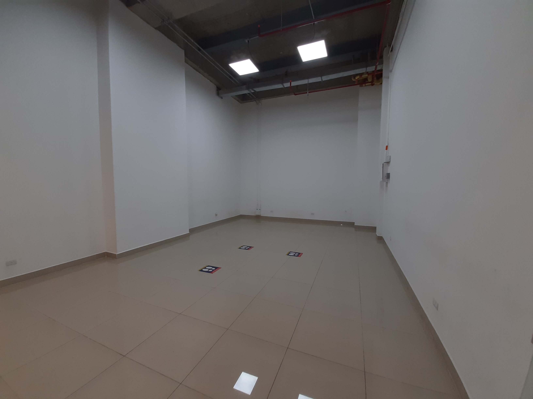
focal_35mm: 13
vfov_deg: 89.9
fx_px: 200
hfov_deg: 106.2
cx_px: 266
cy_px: 200
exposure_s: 1/40
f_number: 2.2
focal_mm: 1.42
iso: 80
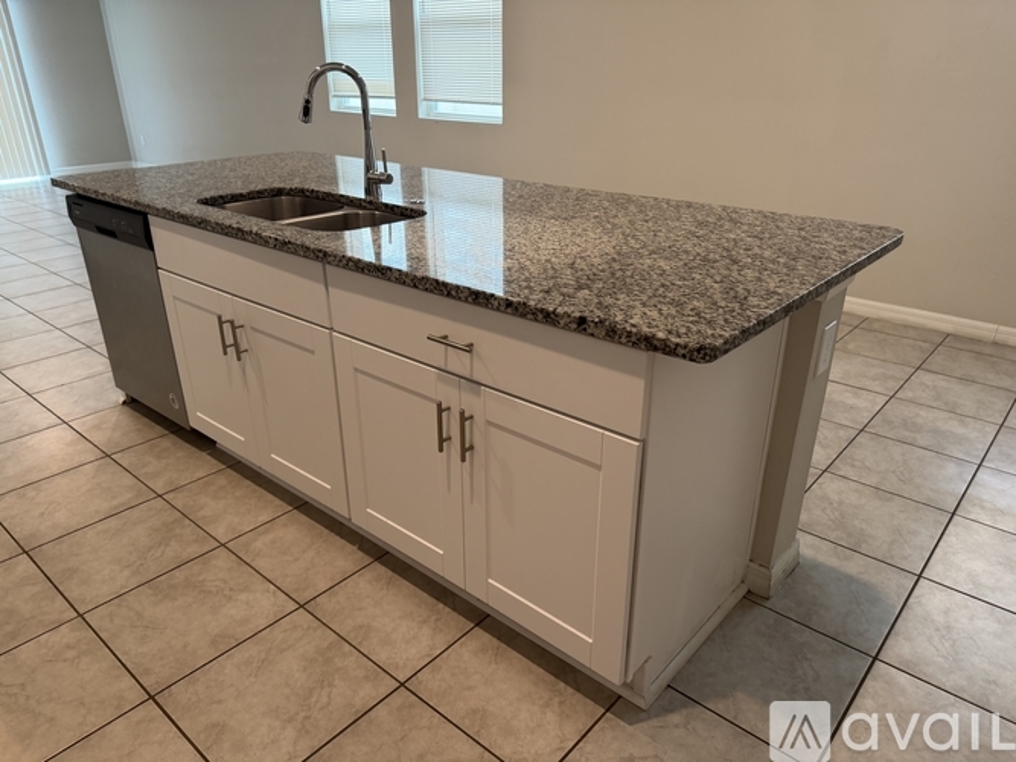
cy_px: 381
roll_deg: +0.2
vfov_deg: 56.8
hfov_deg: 71.6
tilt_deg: -23.3
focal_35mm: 24
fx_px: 704
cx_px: 508
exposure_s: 1/120
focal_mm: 6.76
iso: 200
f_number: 1.78
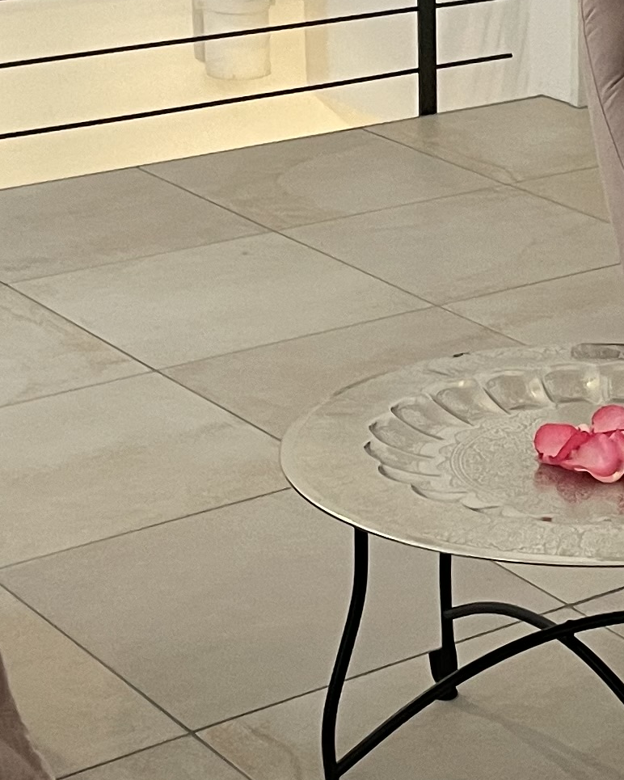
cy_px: 384
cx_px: 608
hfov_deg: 14.3
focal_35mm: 106
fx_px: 2447
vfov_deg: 18.1
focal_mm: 4.2
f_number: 1.6
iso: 320
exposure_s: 1/60
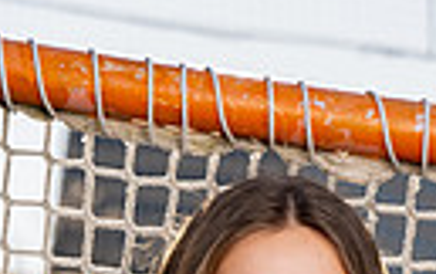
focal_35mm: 249
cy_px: 680
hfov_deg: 8.4
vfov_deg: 5.1
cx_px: 169
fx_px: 2963
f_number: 4
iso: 100
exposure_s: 1/640
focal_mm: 70
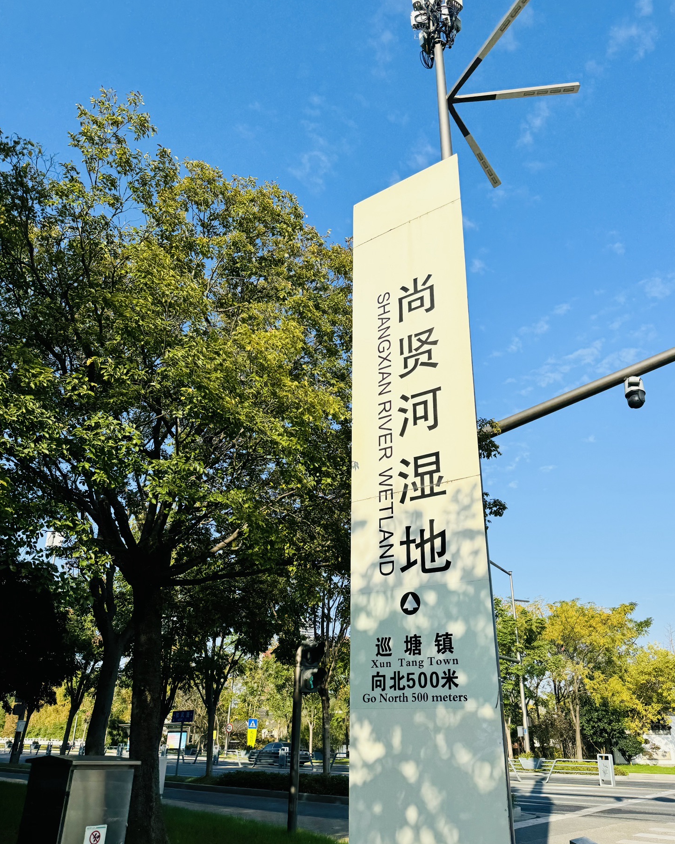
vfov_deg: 65.9
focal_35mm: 26
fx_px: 649
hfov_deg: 54.9
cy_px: 454
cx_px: 349
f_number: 1.78
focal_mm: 6.76
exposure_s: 1/4049
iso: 80
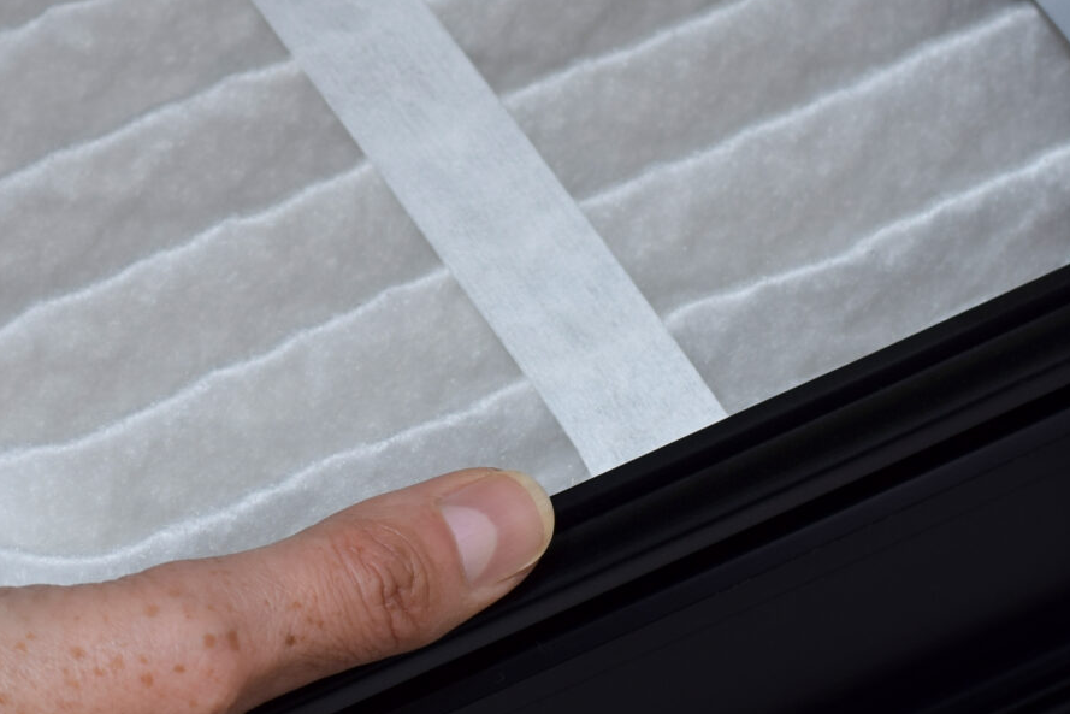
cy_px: 185
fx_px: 6421
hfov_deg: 9.4
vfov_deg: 6.4
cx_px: -196
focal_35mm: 216
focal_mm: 50
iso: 100
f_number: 5
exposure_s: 1/3
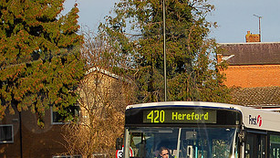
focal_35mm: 163
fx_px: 1211
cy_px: 168
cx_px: 207
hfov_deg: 13.2
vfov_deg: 7.4
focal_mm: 55
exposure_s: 1/1000
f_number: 5.6
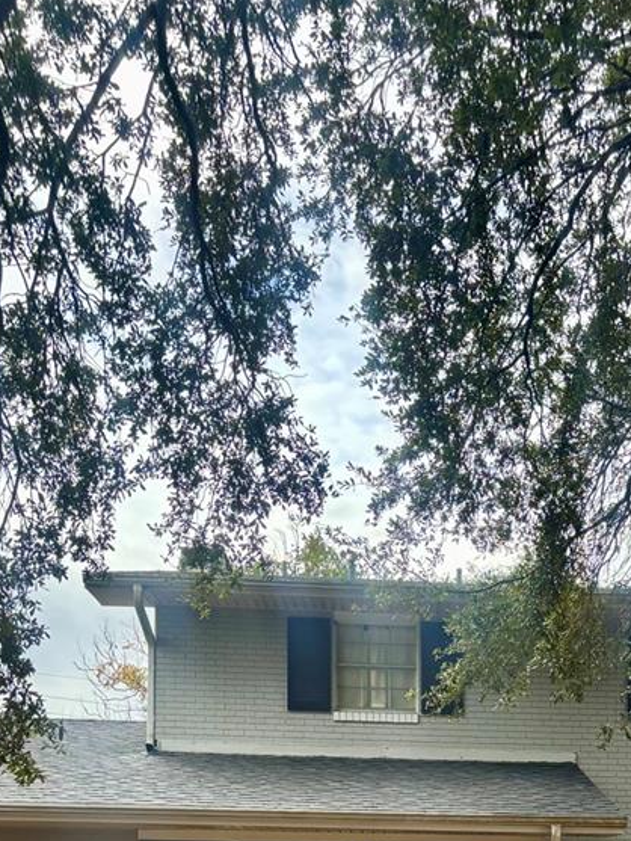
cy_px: 895
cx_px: 524
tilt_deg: -0.1
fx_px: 1361
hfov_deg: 25.6
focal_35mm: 56
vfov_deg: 31.1
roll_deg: -1.0
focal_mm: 5.96
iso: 50
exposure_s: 1/679
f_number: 1.6
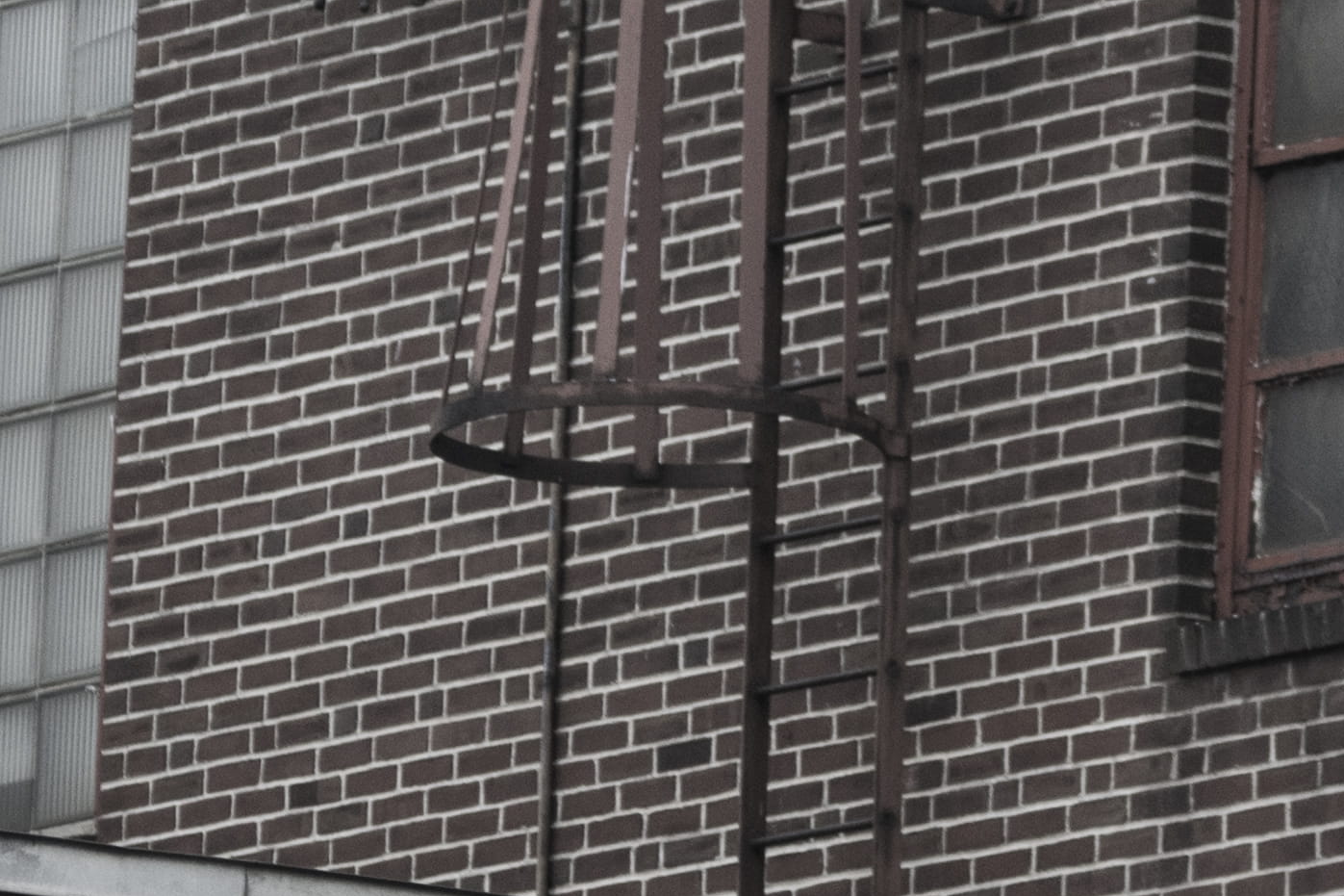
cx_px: 1993
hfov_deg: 4.4
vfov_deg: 3.0
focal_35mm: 464
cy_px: -486
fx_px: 17319
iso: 400
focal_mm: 72
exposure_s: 1/250
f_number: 4.2
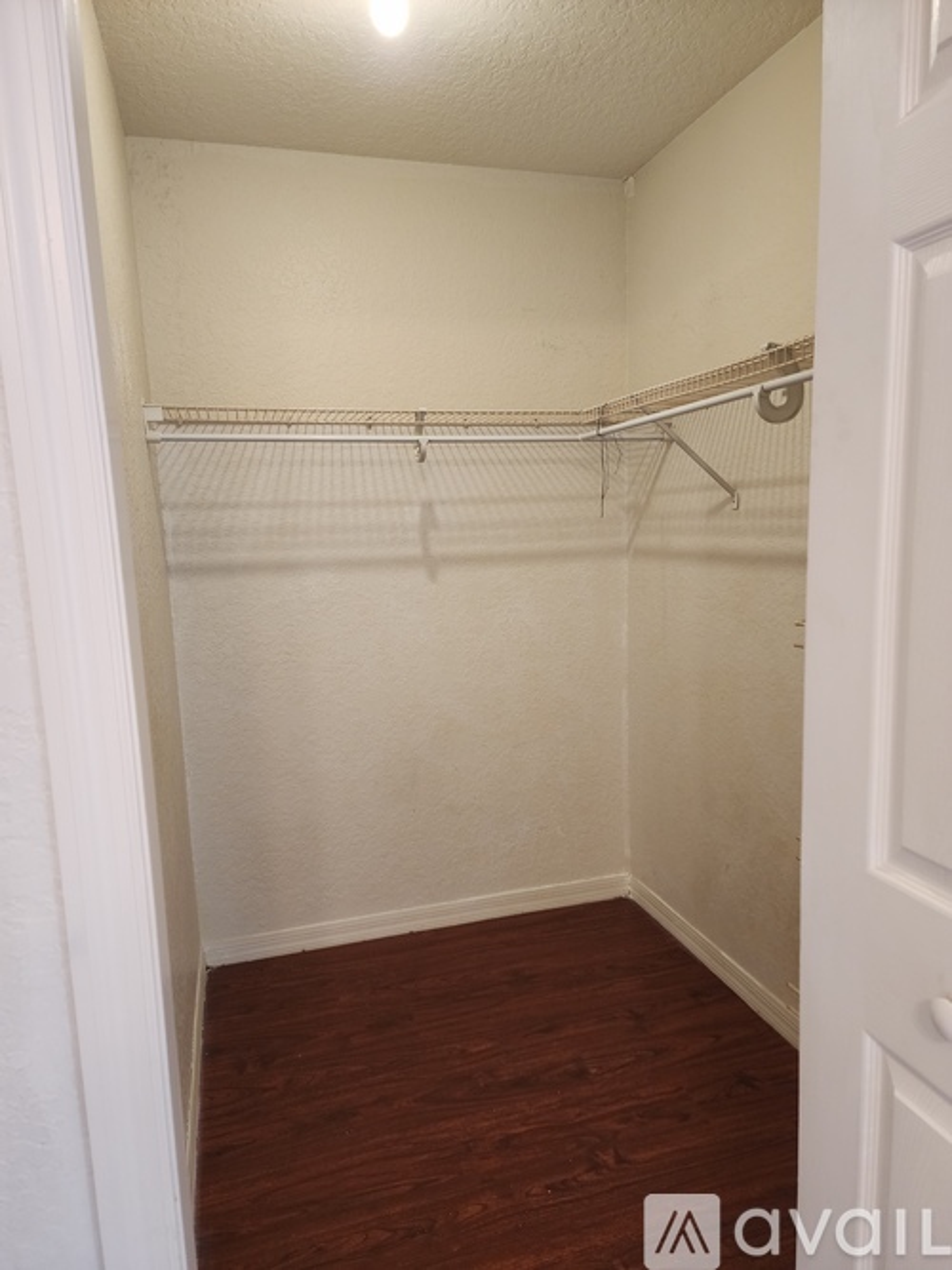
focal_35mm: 23
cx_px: 476
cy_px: 635
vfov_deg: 73.9
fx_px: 844
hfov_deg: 58.9
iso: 400
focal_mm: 6.4
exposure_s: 1/120
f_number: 1.8
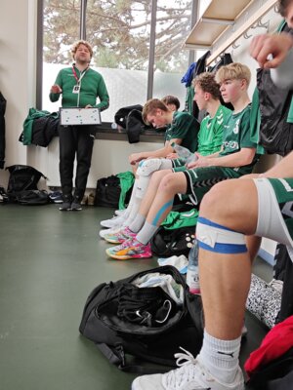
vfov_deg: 73.9
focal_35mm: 23
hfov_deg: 58.9
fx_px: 260
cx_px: 146
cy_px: 195
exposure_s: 1/27.5
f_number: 1.8
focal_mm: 5.43
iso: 160
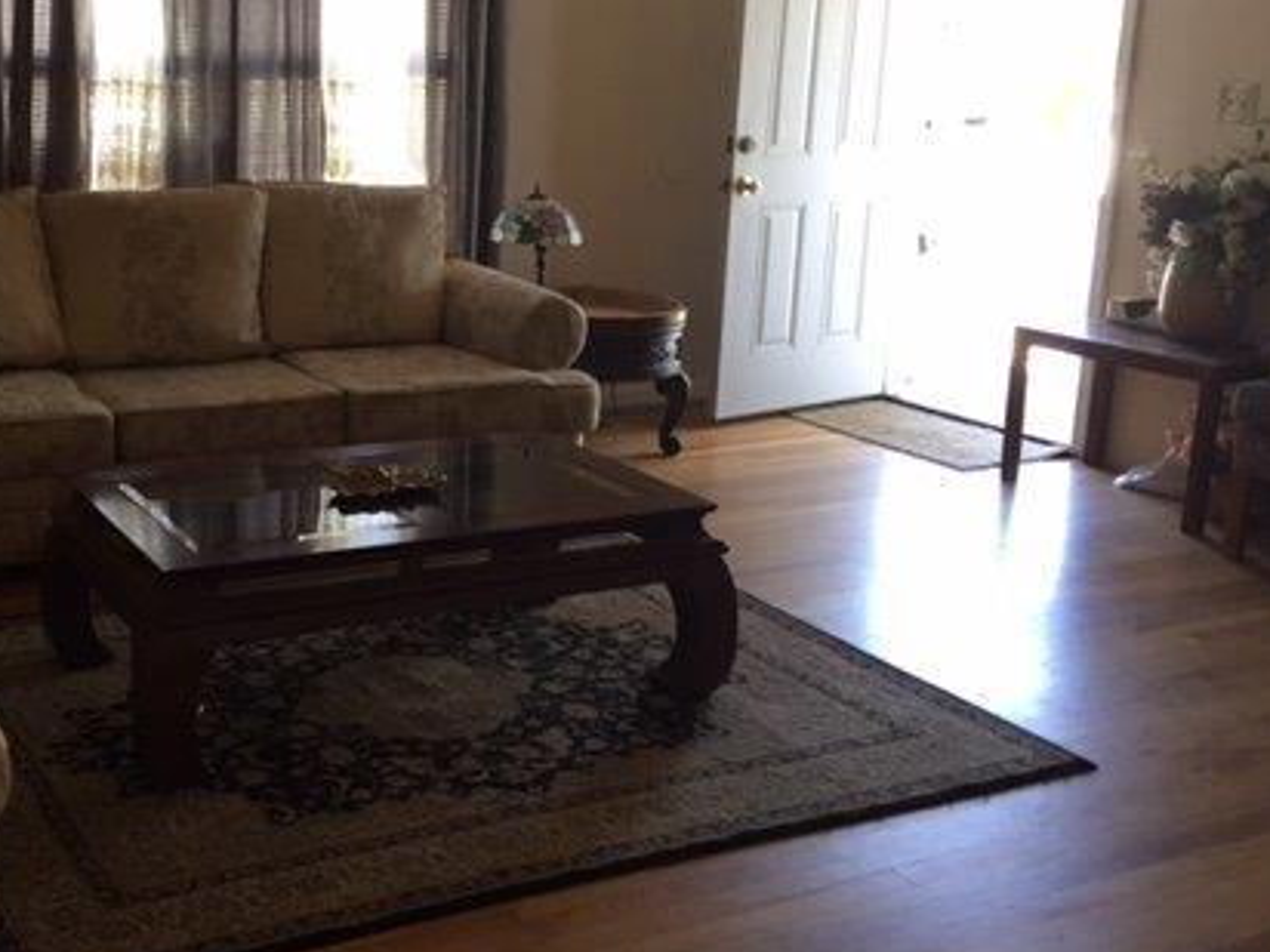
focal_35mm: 45
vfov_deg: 32.1
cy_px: 391
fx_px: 1651
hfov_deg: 40.9
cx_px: 324
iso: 40
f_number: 2.2
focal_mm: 4.15
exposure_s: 1/30
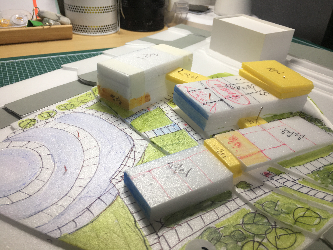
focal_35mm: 29
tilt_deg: -33.6
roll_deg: -3.2
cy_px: 125
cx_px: 166
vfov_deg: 48.2
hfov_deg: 61.7
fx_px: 279
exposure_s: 1/60
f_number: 2.2
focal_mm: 4.15
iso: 25
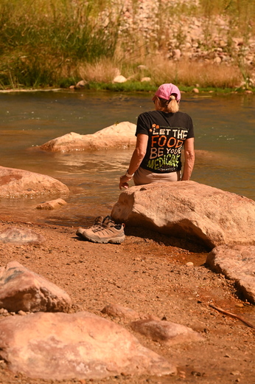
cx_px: 128
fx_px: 1277
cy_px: 192
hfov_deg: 11.4
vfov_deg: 17.1
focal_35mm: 120
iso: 1000
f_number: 6.3
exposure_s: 1/6400
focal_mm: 120
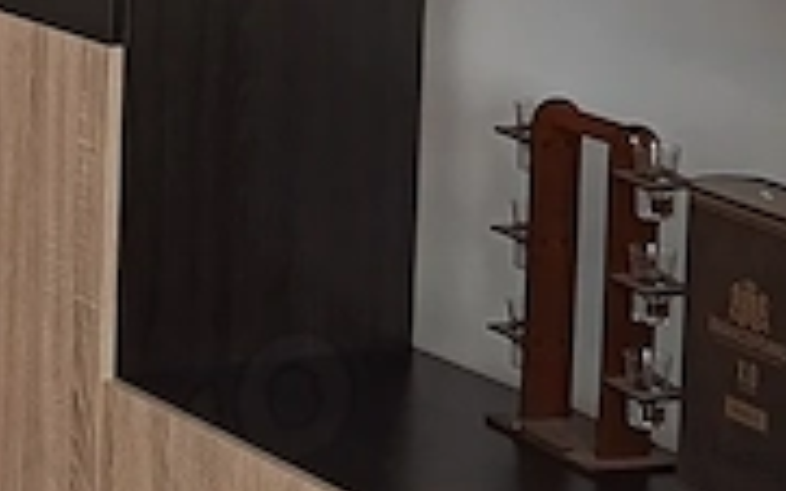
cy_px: -350
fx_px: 2891
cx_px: -621
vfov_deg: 9.3
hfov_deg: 13.8
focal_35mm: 135
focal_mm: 6.11
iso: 400
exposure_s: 1/100
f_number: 1.7
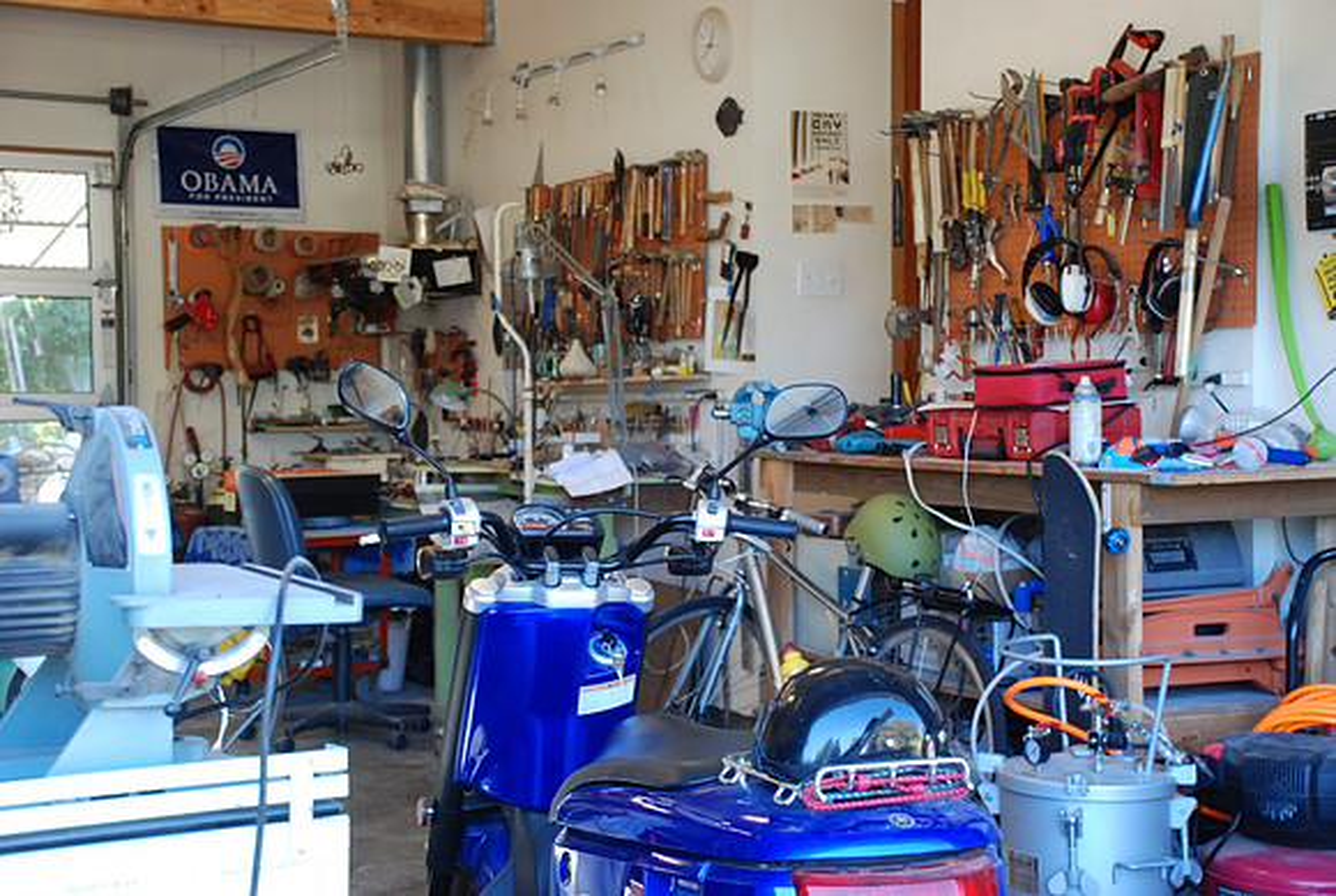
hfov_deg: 33.3
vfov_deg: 22.7
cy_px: 448
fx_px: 2231
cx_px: 668
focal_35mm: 60
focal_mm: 40
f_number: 4.5
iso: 800
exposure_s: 1/80
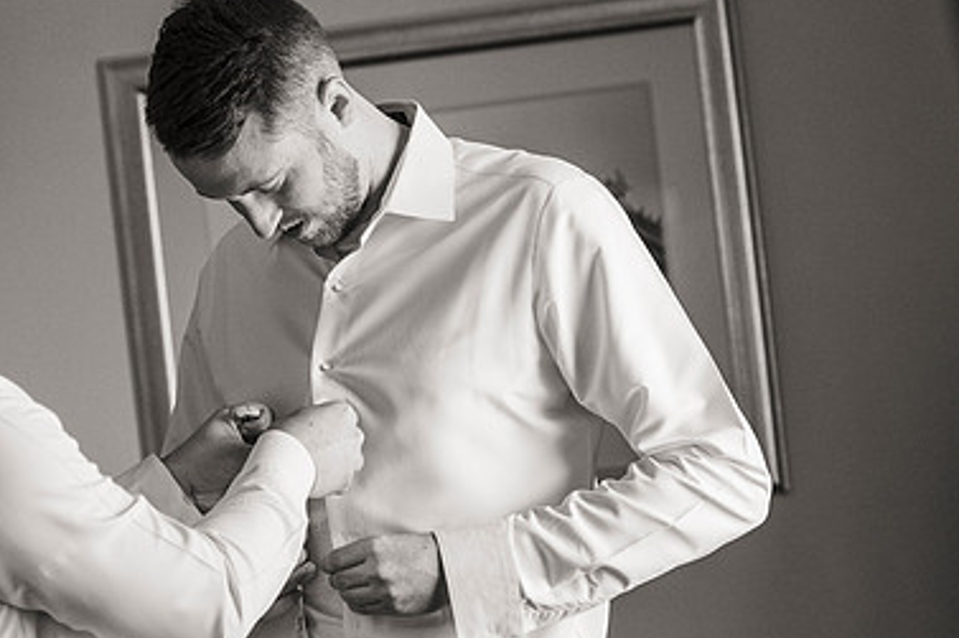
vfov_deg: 10.6
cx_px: 282
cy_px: 288
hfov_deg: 15.8
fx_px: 3435
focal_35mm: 129
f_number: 3.5
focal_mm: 80
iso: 3200
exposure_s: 1/800
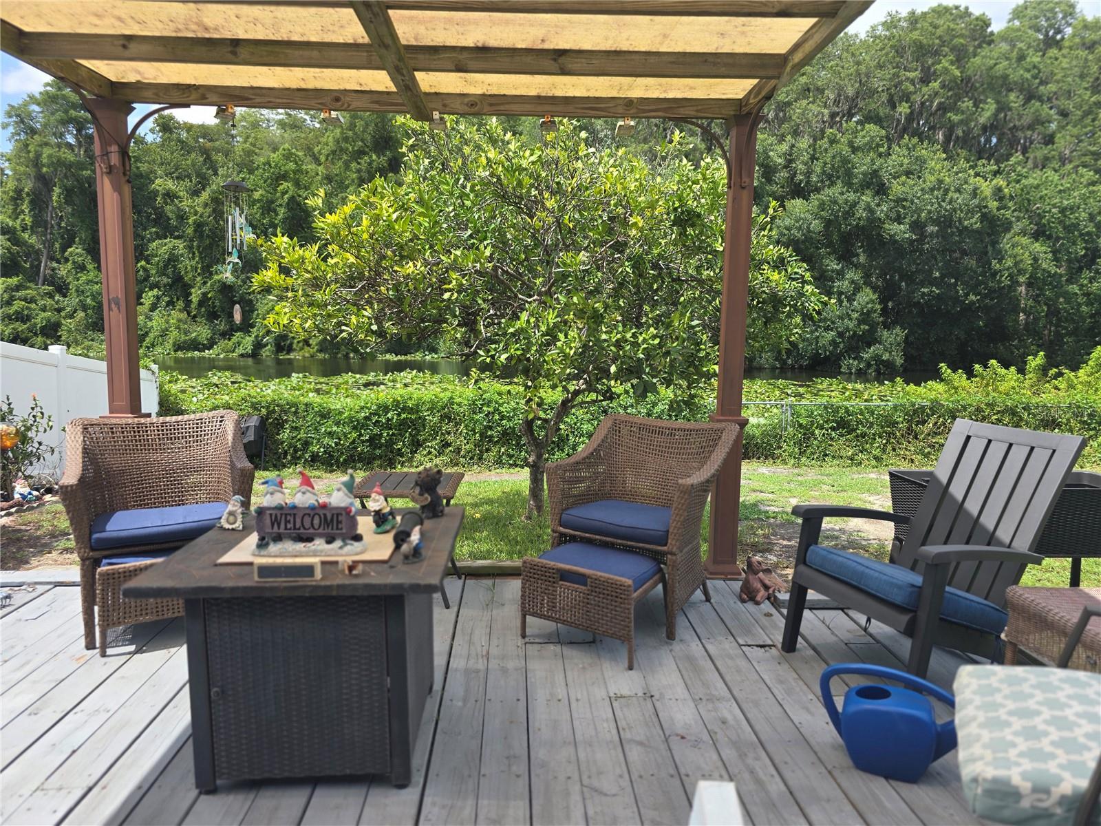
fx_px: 732
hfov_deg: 73.9
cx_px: 550
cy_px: 413
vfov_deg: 58.9
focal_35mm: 23
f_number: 1.7
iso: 12
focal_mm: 6.3
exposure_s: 1/365
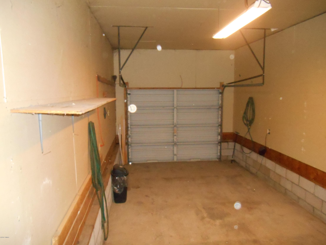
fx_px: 245
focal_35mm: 26
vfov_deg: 53.1
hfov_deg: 67.3
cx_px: 163
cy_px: 122
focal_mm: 4.7
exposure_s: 1/25
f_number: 3.4
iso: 1100
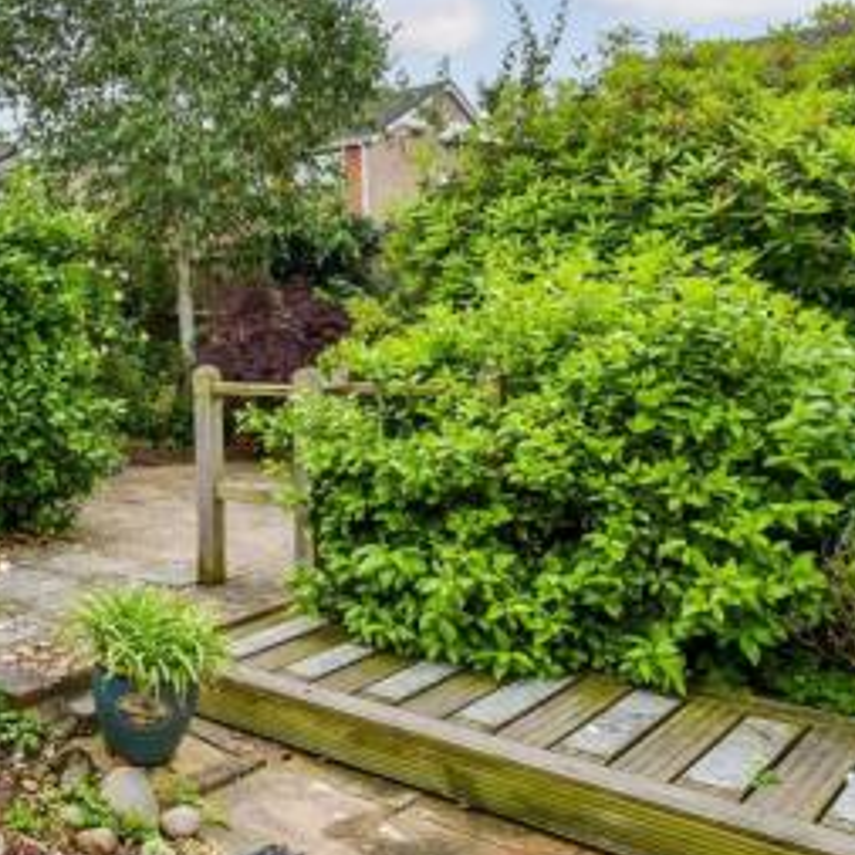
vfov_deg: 49.3
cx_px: 8
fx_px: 922
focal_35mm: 33
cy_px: 323
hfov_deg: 43.1
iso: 320
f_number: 8
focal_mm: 10
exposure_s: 1/200
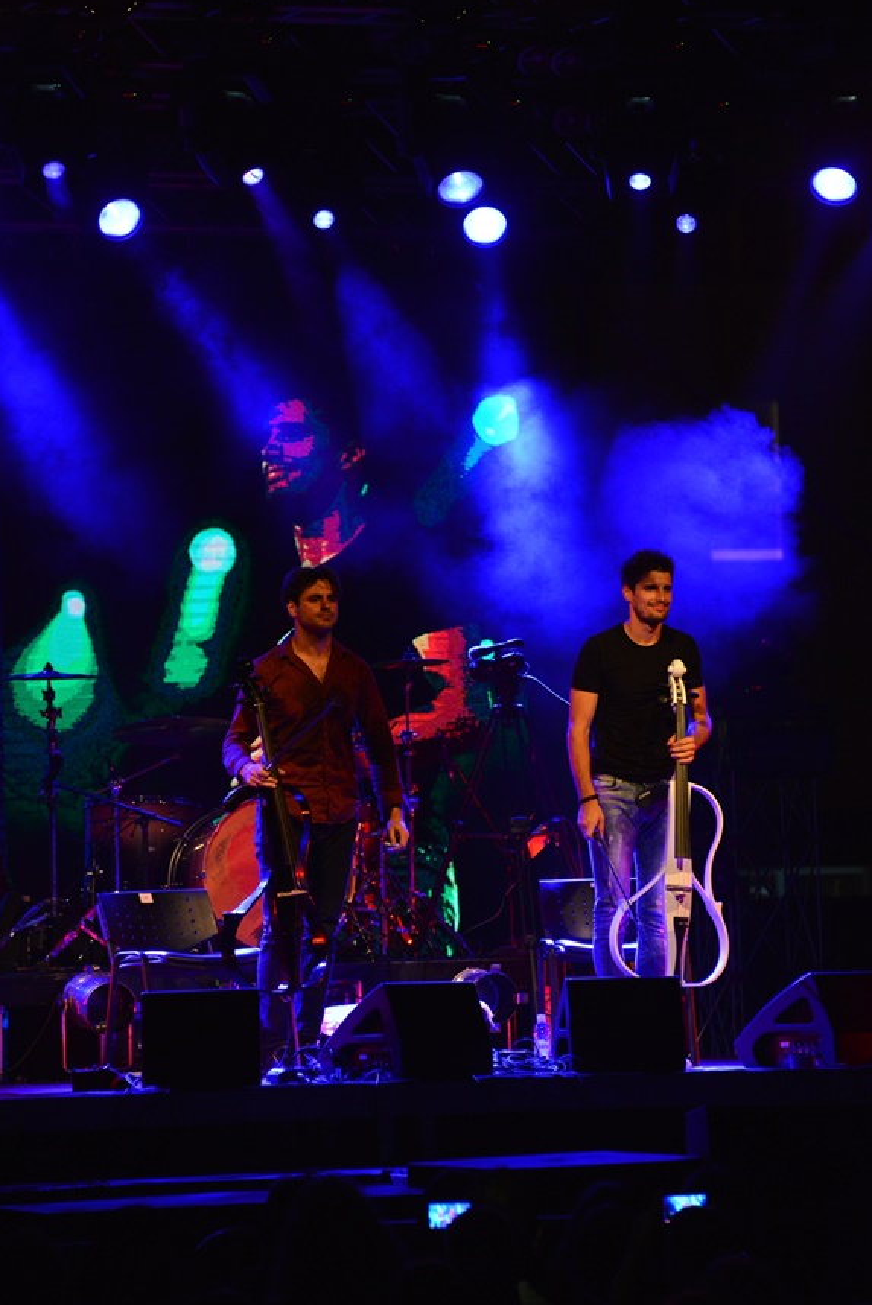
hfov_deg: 7.1
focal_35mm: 194
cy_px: 628
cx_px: 433
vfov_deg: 10.6
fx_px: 7040
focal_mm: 185
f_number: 5.6
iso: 3200
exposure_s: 1/250
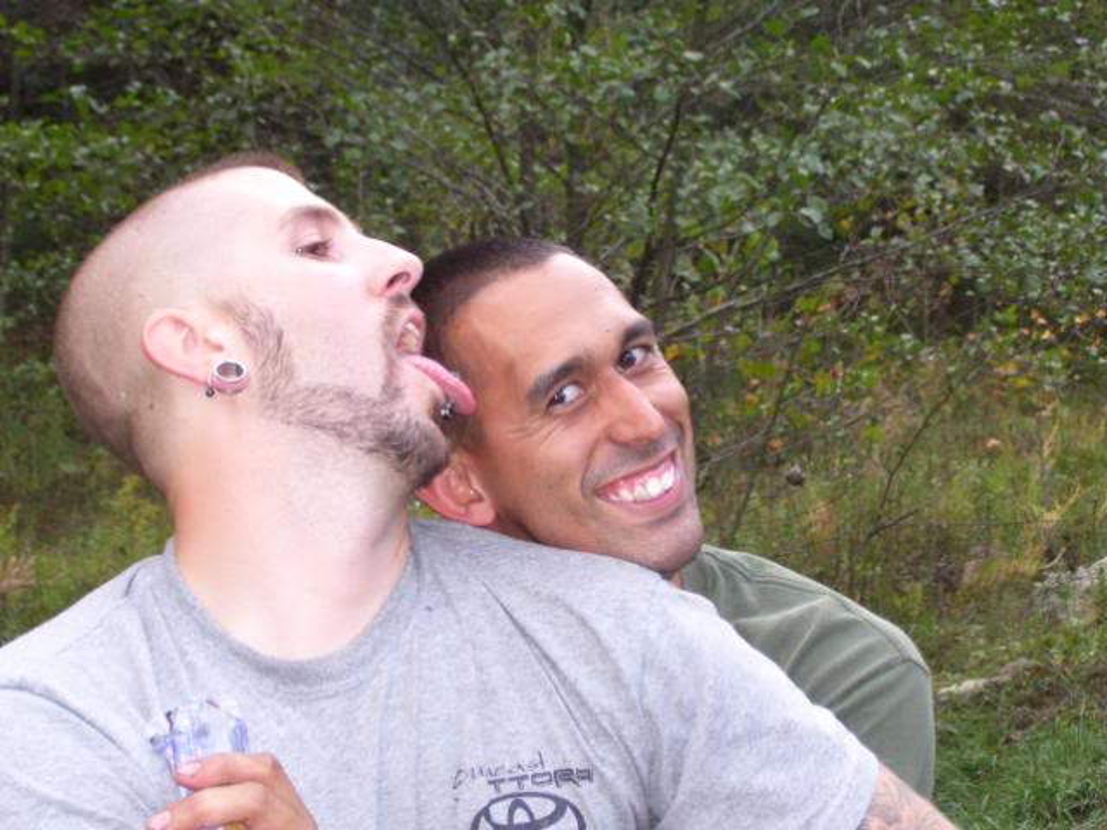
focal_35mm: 87
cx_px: 554
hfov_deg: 22.5
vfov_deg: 17.0
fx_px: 2782
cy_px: 415
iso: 125
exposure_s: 1/90
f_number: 4.3
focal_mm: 14.3
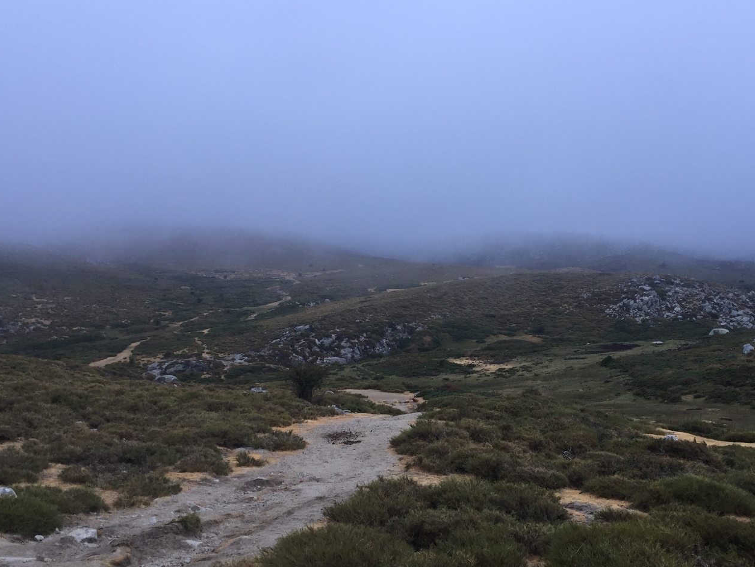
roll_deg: +0.5
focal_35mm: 37
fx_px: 807
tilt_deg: -2.7
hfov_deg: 49.9
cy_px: 313
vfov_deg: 38.6
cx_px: 437
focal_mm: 4.15
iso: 32
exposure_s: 1/50
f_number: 2.2
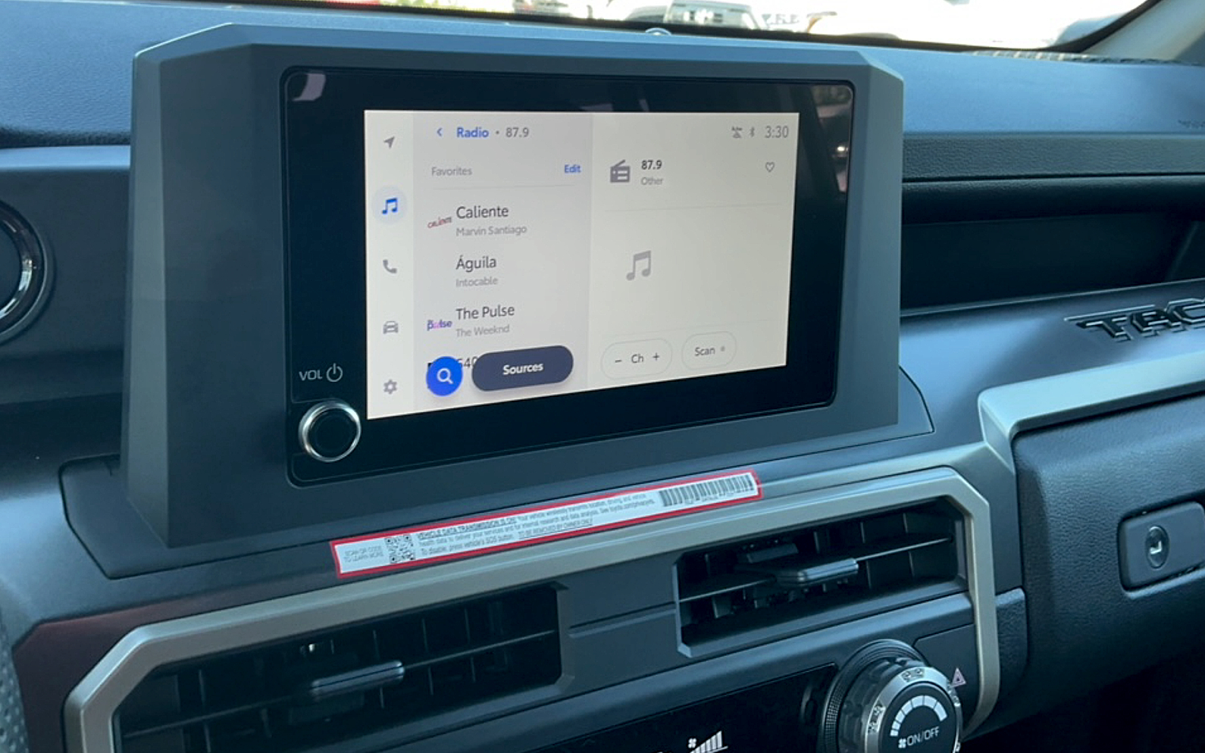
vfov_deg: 39.3
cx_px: 605
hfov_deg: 59.6
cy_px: 311
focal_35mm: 32
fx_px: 1051
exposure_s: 1/60
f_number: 1.8
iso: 20
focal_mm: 3
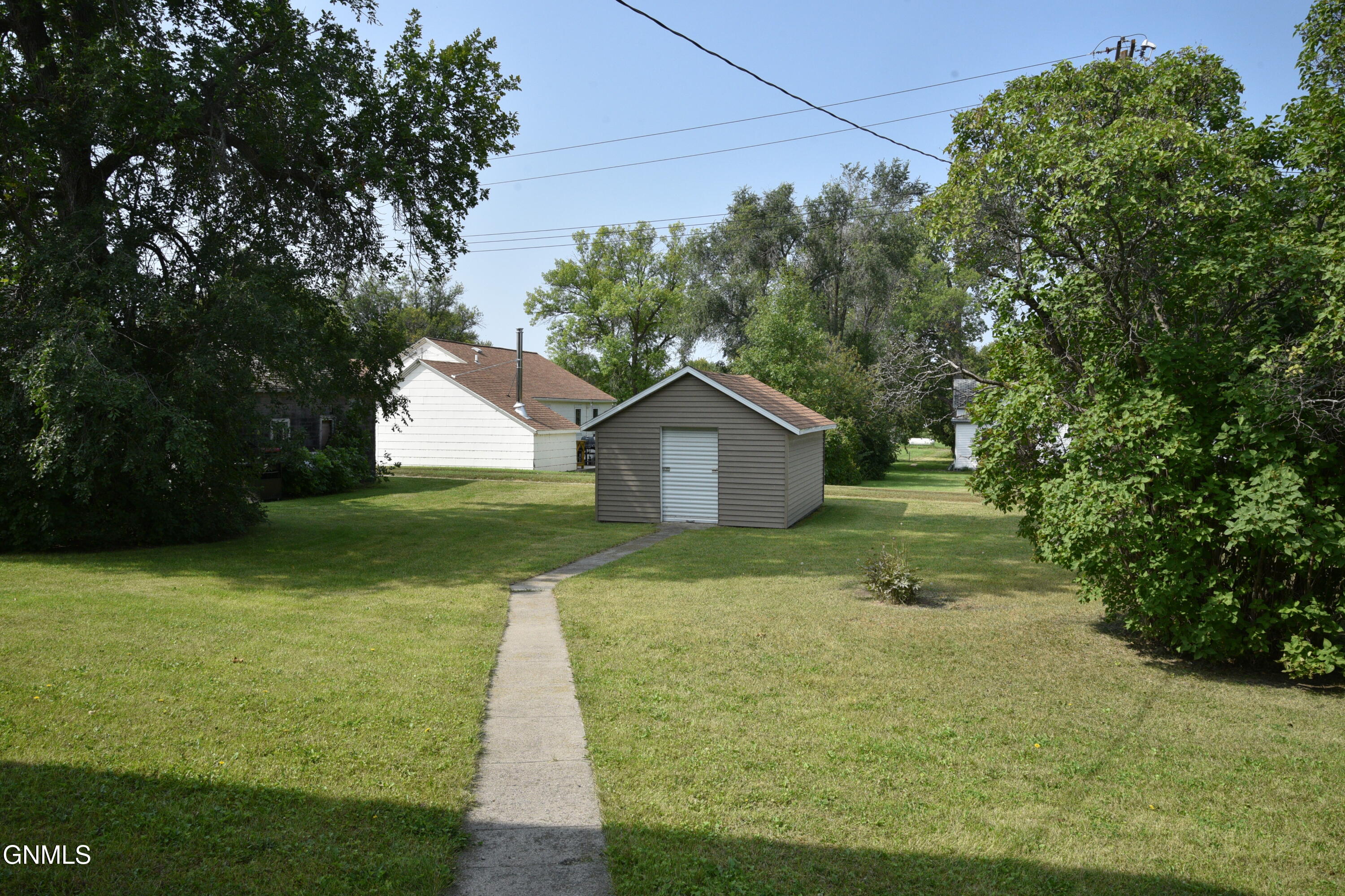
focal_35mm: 24
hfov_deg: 73.7
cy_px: 448
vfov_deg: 53.1
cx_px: 672
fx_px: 897
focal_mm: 24
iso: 1000
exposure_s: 1/800
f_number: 14
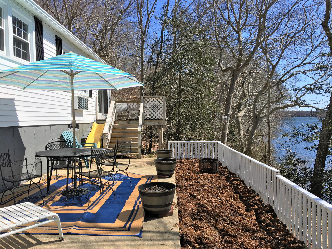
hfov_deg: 61.7
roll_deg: +1.4
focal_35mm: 29
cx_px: 166
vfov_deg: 48.2
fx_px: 278
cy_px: 124
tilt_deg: -0.7
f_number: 2.2
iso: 25
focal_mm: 4.15
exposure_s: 1/1876
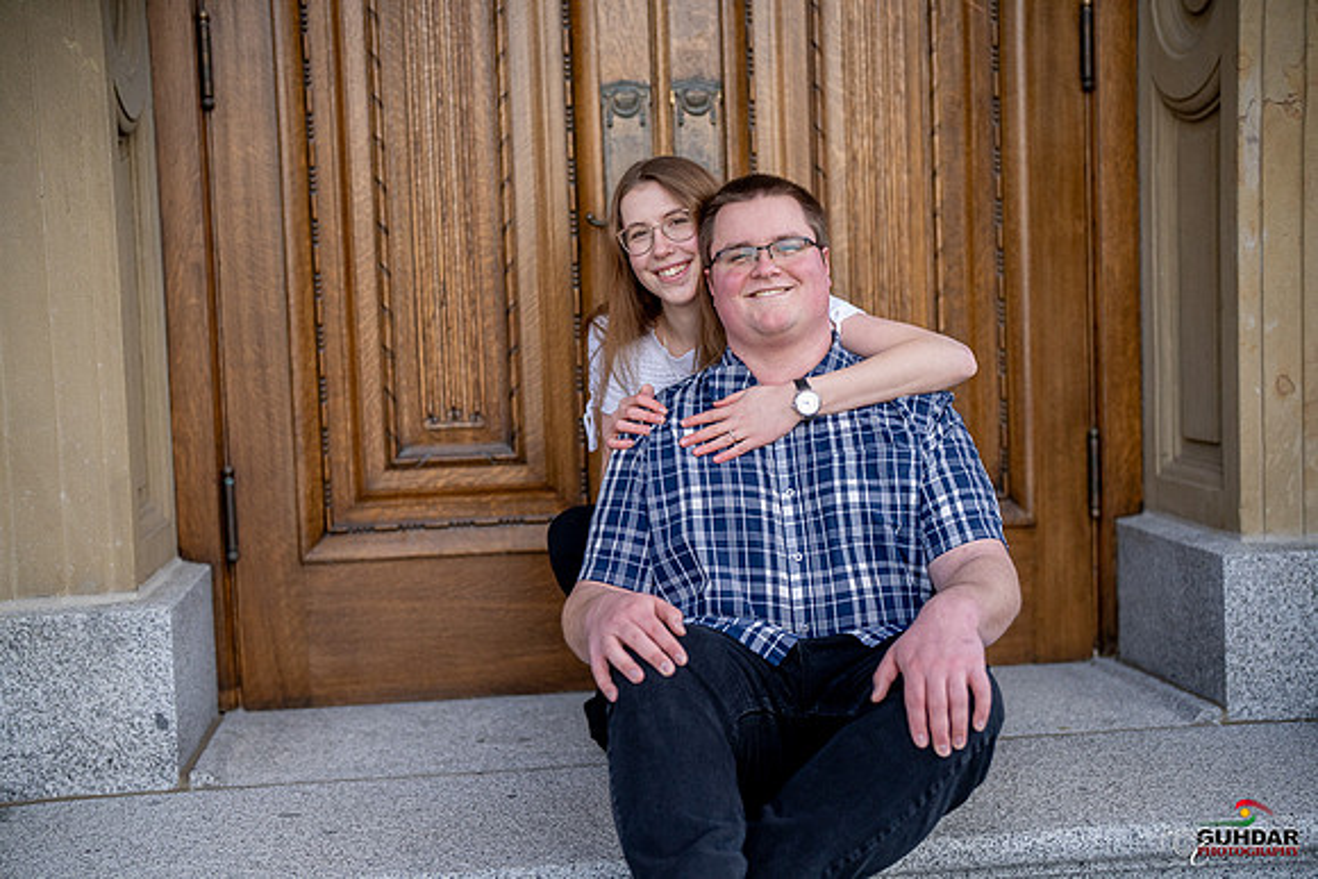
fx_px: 1831
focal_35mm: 50
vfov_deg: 27.0
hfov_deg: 39.6
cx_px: 659
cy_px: 440
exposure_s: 1/6400
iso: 1600
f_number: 1.8
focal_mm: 50
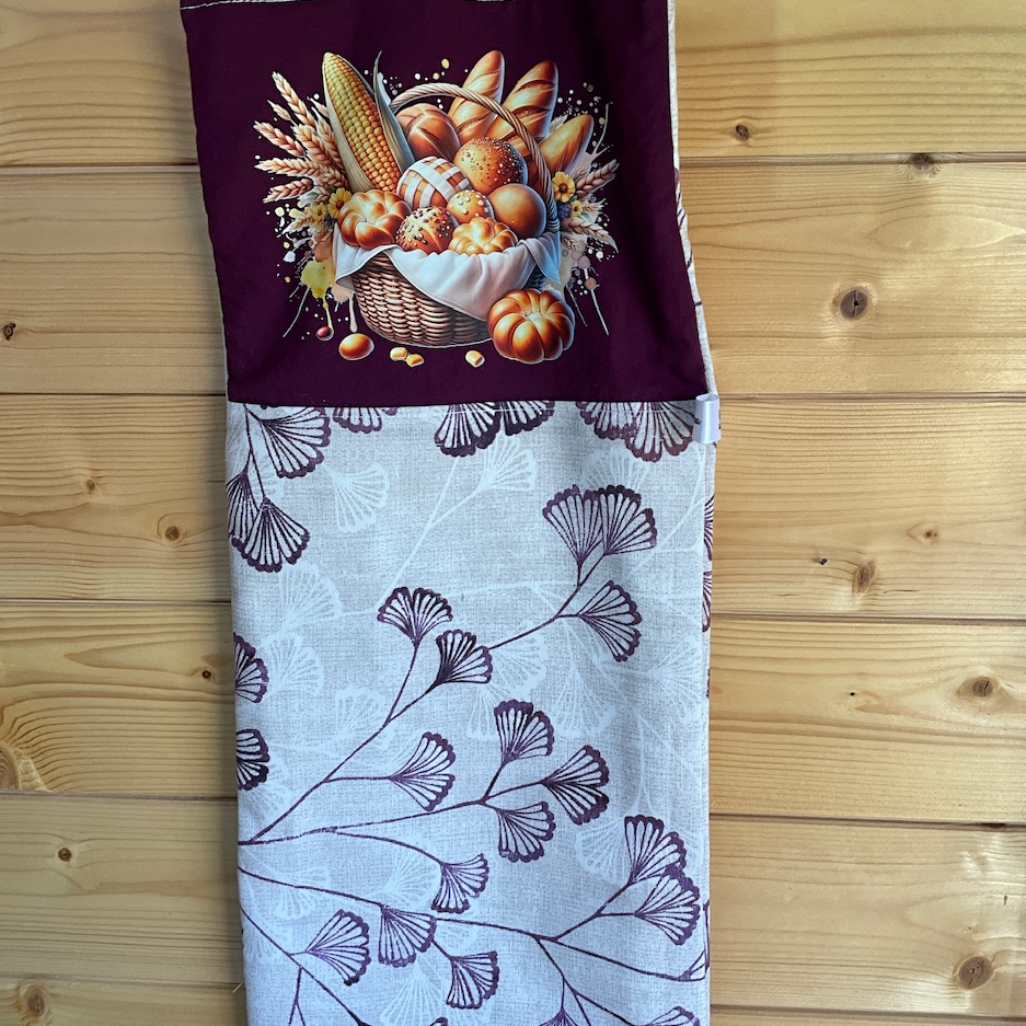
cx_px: 521
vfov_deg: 47.2
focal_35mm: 35
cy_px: 524
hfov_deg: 47.2
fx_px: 1174
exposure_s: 1/100
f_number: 1.8
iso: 25
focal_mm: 3
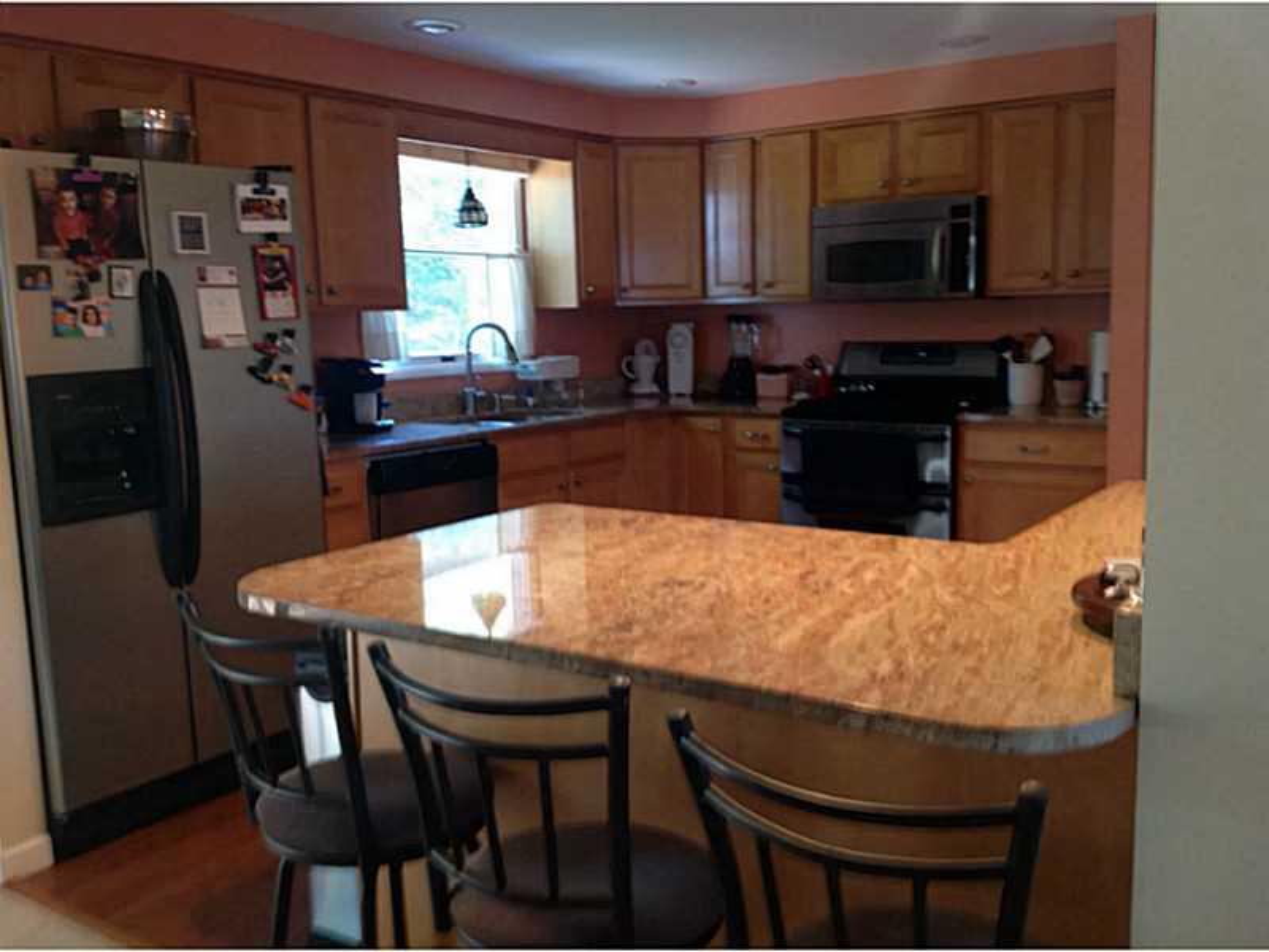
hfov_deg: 52.6
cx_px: 634
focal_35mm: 35
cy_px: 476
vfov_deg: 40.7
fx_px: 1283
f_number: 2.4
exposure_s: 1/15
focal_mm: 4.28
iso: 160
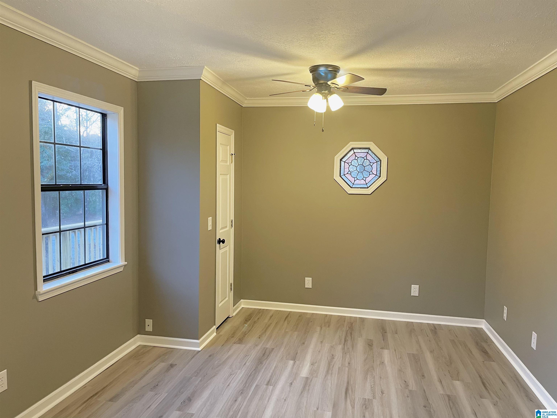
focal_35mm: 26
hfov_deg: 67.3
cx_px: 278
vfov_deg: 53.1
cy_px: 209
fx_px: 418
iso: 200
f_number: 1.6
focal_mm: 5.1
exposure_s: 1/60
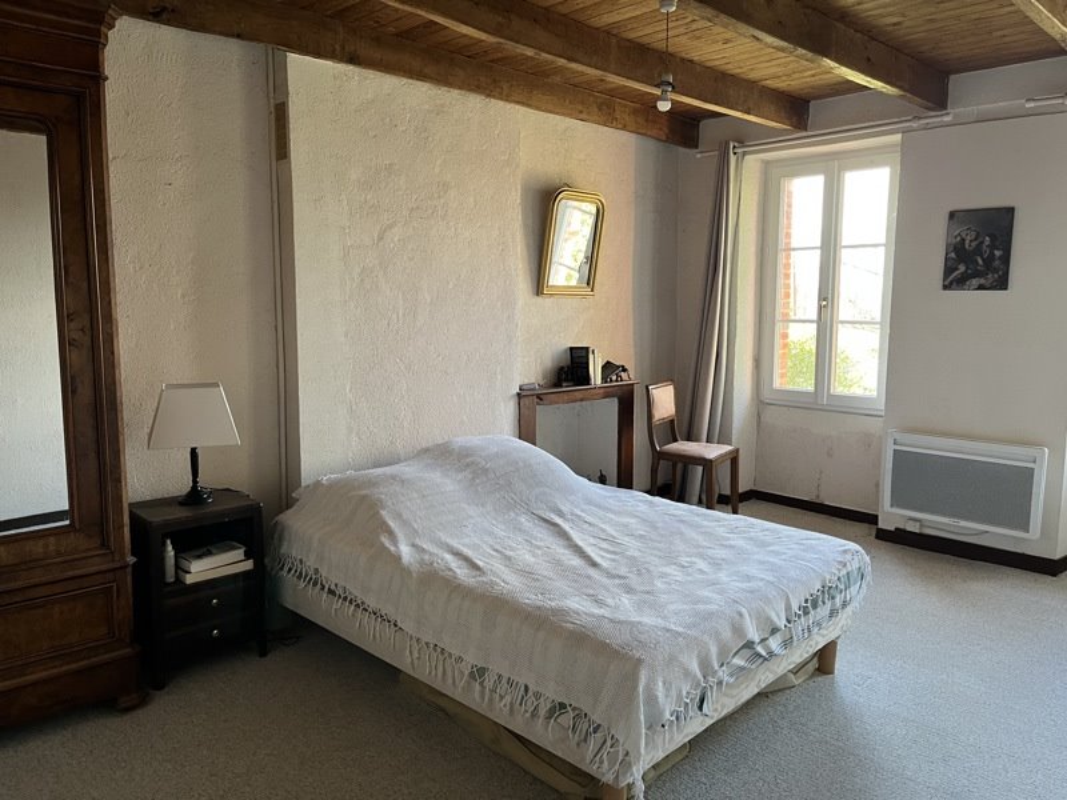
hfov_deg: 67.3
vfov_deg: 53.1
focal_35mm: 26
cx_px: 534
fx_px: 801
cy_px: 400
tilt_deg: -7.7
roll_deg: -0.4
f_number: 1.6
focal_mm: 5.1
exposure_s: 1/60
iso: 125
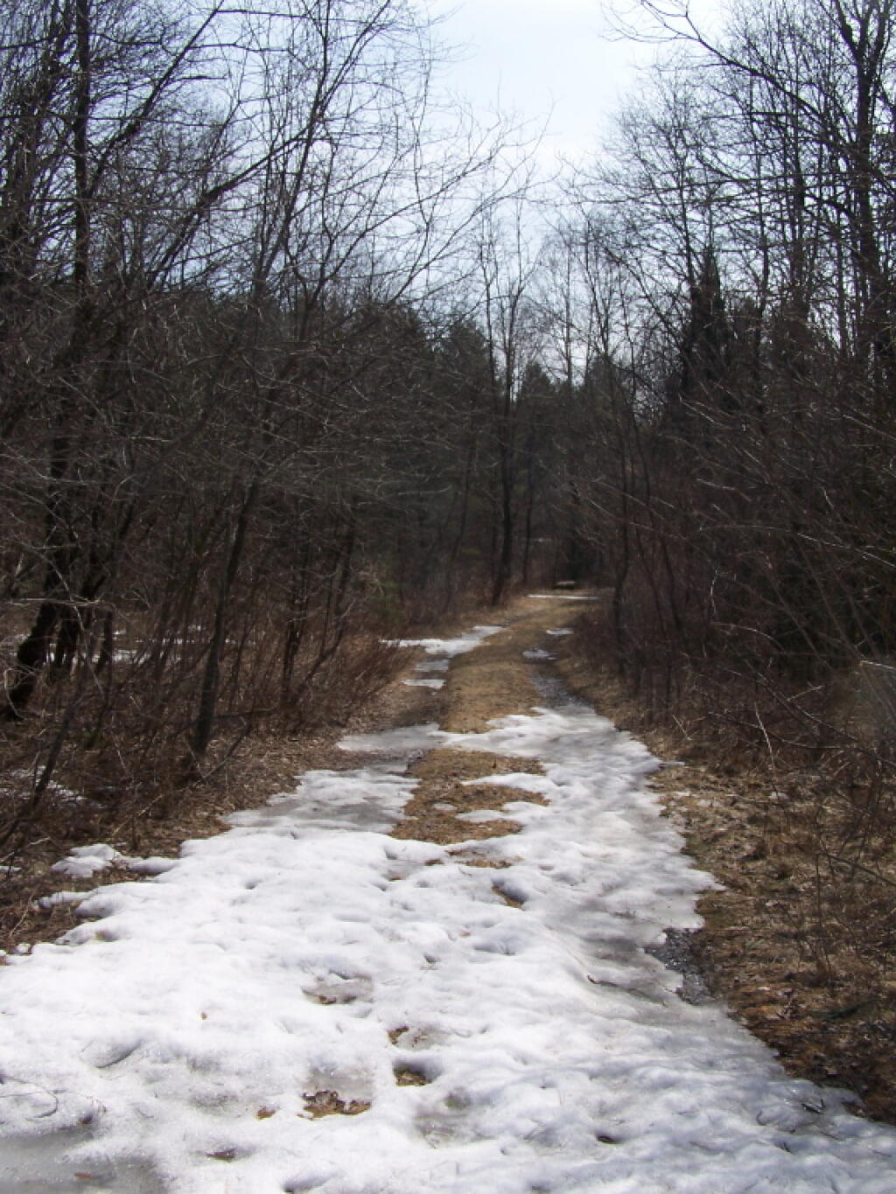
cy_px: 597
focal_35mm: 38
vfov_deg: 49.0
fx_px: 1311
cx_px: 448
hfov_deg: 37.7
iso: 80
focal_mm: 6.3
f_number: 5.6
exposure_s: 1/500
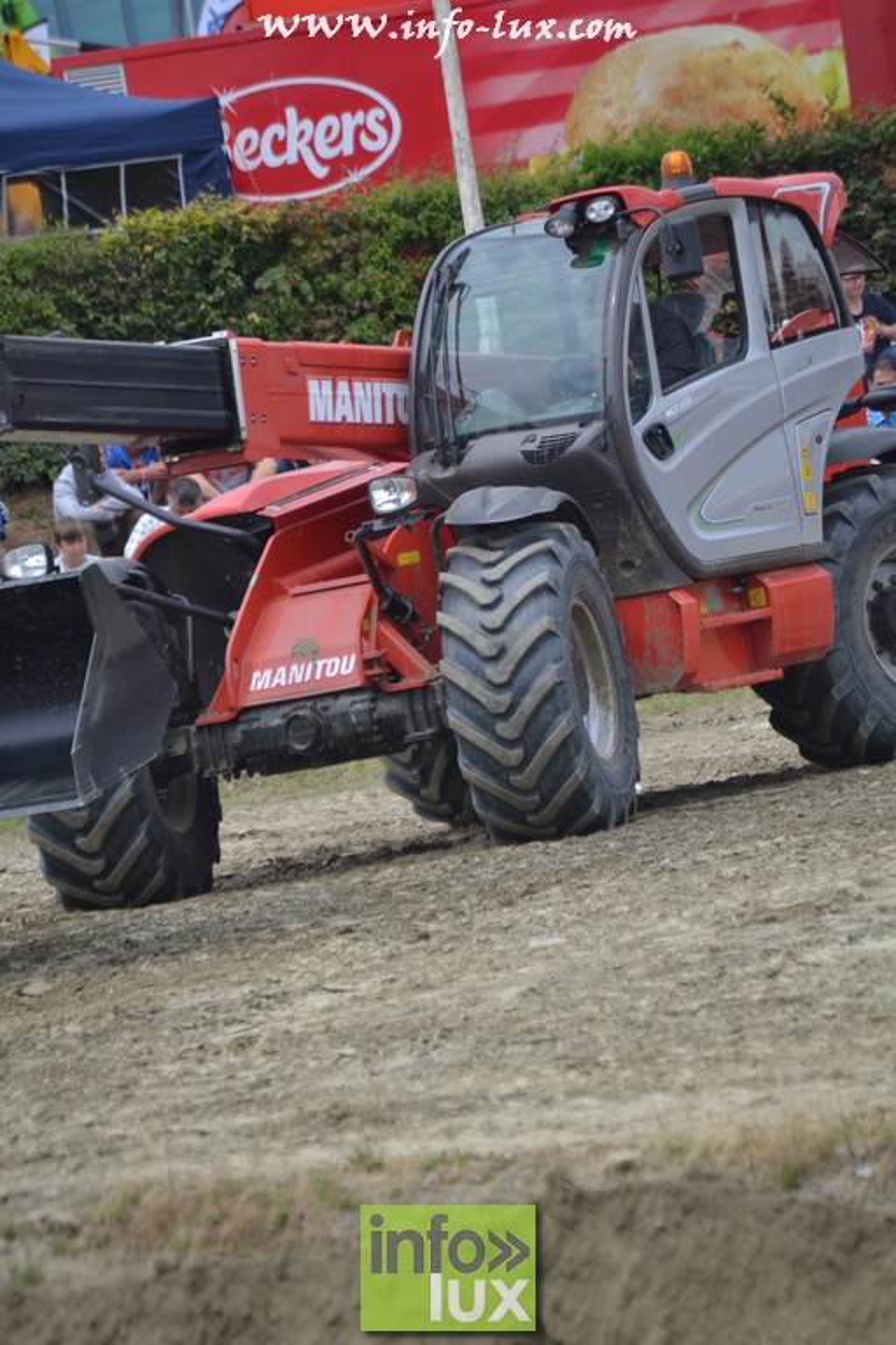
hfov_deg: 4.6
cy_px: 672
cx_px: 448
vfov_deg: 6.9
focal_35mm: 300
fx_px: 11199
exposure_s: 1/1000
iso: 400
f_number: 5.6
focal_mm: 200
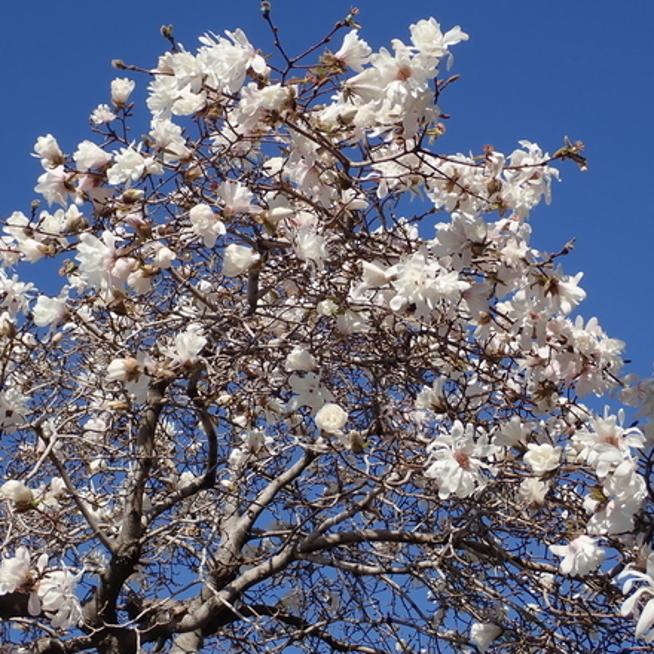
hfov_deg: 29.1
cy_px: 328
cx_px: 291
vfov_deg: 29.1
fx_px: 1261
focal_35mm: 59
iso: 100
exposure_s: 1/800
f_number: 4.5
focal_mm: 8.99
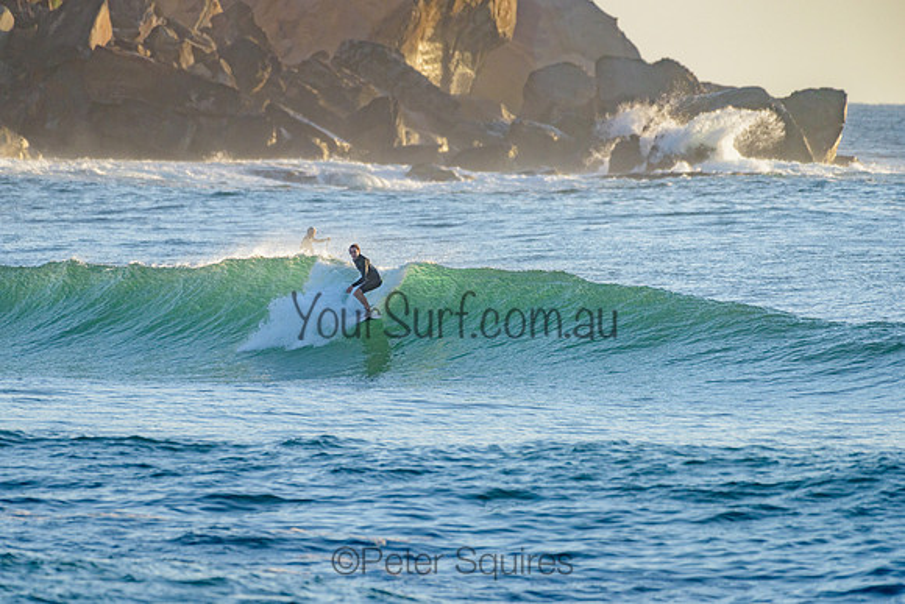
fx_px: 15407
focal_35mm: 613
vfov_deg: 2.2
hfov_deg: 3.4
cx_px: 356
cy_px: 261
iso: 450
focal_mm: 500
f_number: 5.6
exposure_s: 1/2000
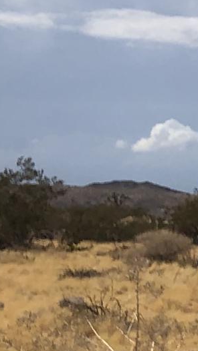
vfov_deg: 12.4
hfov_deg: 5.5
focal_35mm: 174
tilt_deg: +4.9
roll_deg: -0.9
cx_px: 954
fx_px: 1624
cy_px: 204
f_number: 1.8
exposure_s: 1/3205
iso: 25
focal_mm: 3.99
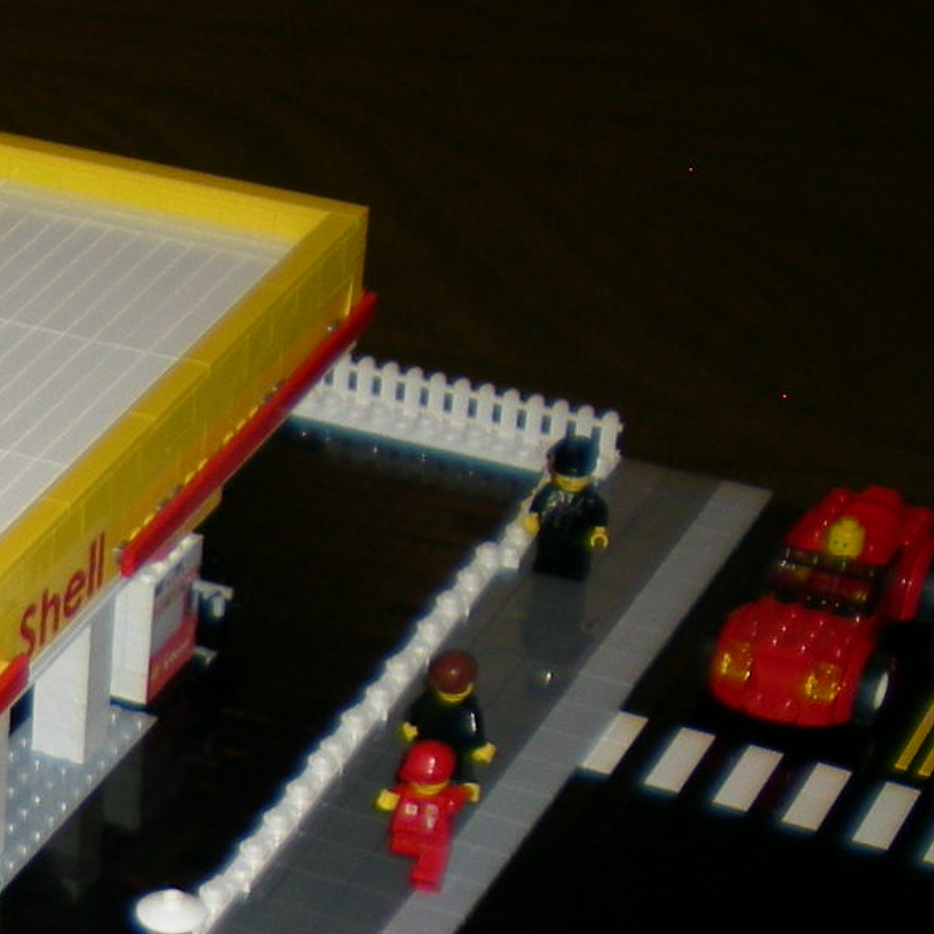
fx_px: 3602
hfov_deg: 13.4
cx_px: -697
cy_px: 1107
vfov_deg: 14.3
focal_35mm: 118
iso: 50
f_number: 3.1
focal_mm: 6.3
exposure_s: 1/60
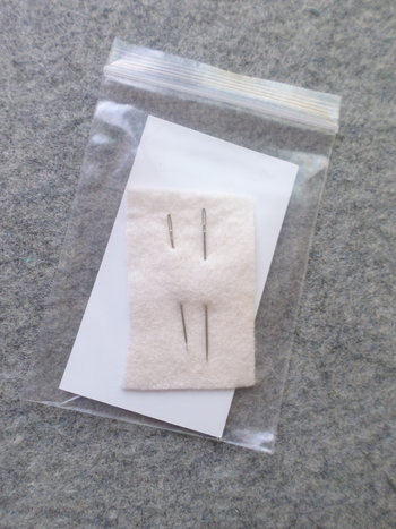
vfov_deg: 69.4
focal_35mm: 25
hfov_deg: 54.9
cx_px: 198
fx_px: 382
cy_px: 264
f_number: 2.5
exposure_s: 1/30
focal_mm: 4.5
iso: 80
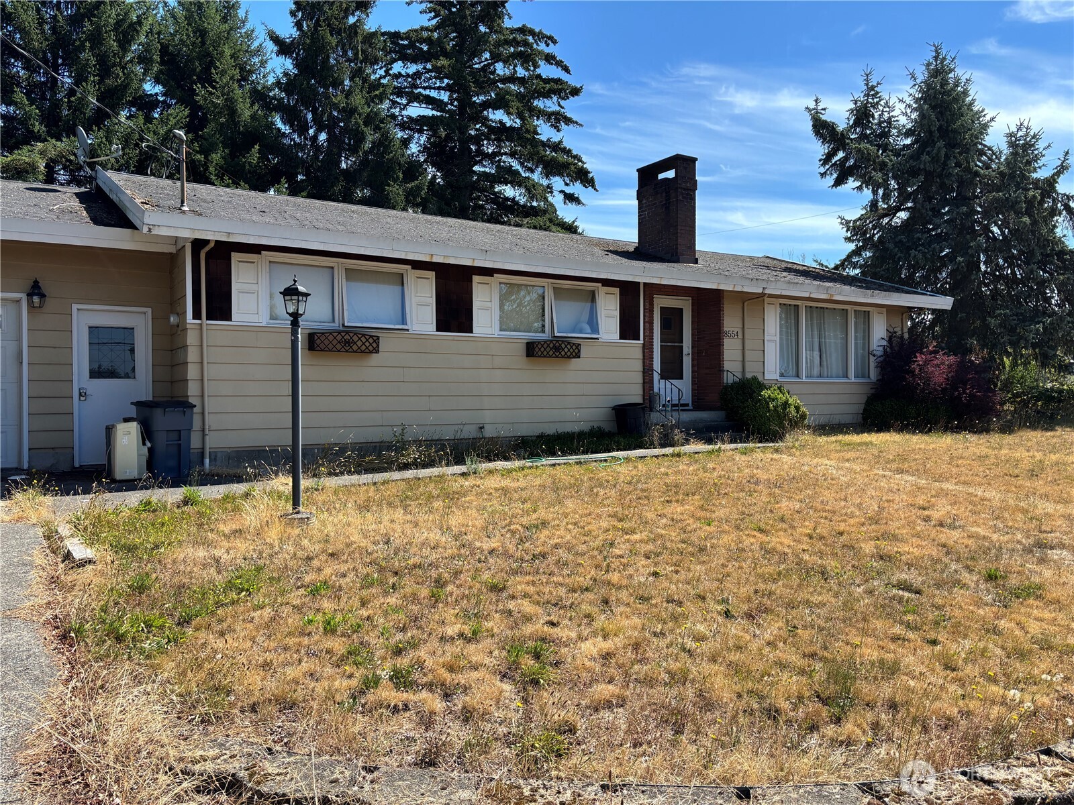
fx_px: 807
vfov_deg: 53.1
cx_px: 537
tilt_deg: -0.1
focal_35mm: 26
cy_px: 402
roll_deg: -0.4
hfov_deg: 67.3
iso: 50
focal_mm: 5.96
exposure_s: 1/2151
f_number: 1.6
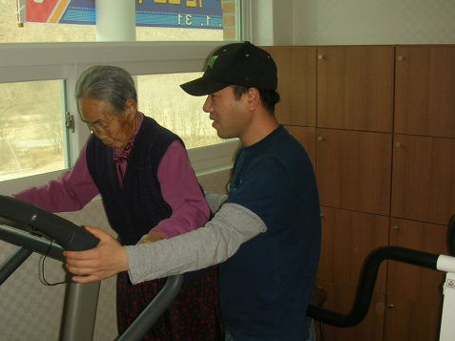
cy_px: 188
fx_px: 617
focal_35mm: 47
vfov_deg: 30.8
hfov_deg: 40.4
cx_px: 197
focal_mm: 5.8
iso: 64
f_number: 3
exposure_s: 1/60.1
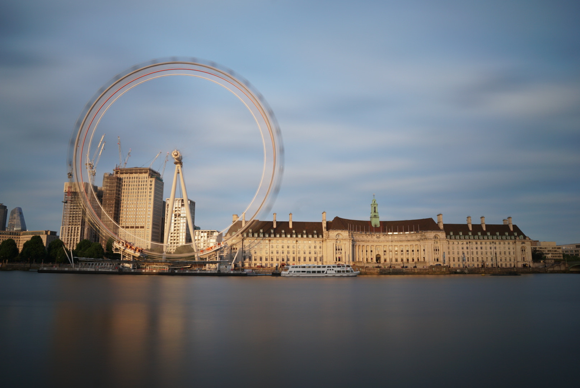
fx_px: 387
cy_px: 194
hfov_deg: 73.7
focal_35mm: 24
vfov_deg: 53.2
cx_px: 290
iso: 100
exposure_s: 60
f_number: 10
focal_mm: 16
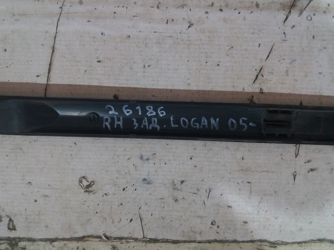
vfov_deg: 49.7
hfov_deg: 63.4
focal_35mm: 28
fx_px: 270
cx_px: 167
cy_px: 125
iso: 160
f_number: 1.9
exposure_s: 1/33
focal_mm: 3.7
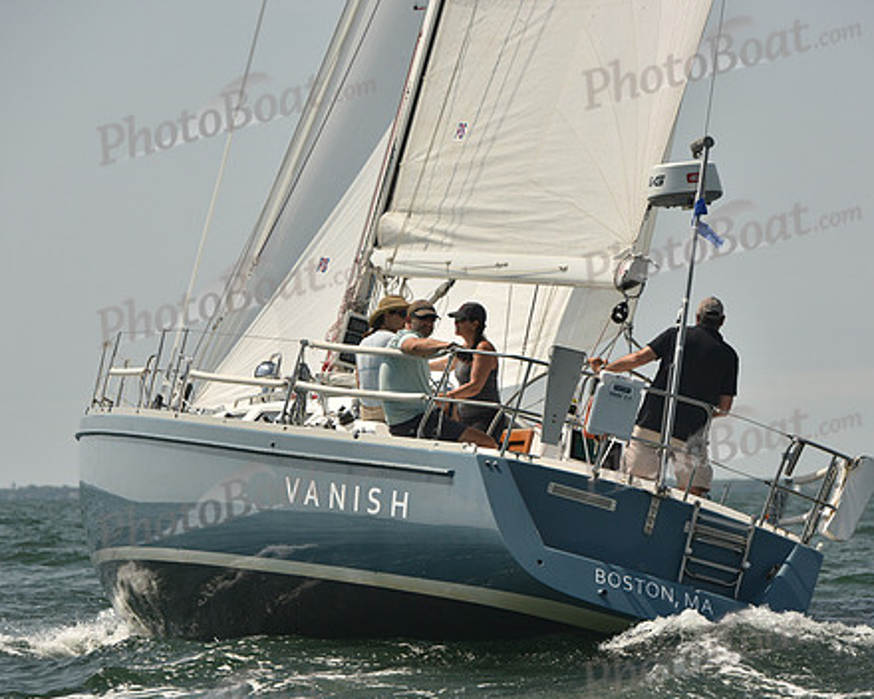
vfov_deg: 7.8
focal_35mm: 198
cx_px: 481
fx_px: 5122
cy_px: 372
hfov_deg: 9.8
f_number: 6.3
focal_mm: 160
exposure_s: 1/1250
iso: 320
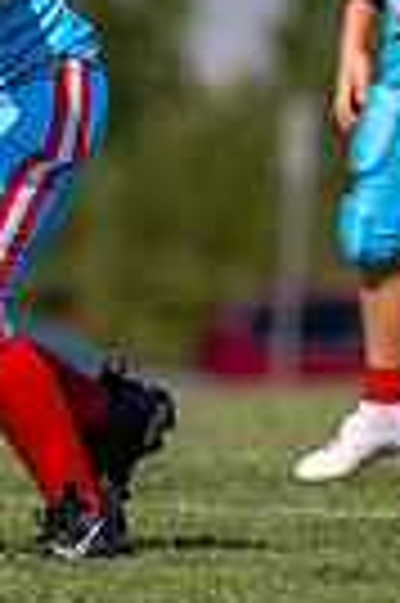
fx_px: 16892
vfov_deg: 2.0
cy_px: 19
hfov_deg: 1.4
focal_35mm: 1011
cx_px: 39
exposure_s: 1/4000
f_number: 2.8
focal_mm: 200
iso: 125
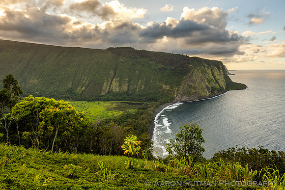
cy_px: 95
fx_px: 206
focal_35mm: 26
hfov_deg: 69.4
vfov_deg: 49.6
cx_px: 142
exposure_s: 1/80
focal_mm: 26
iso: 125
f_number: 10
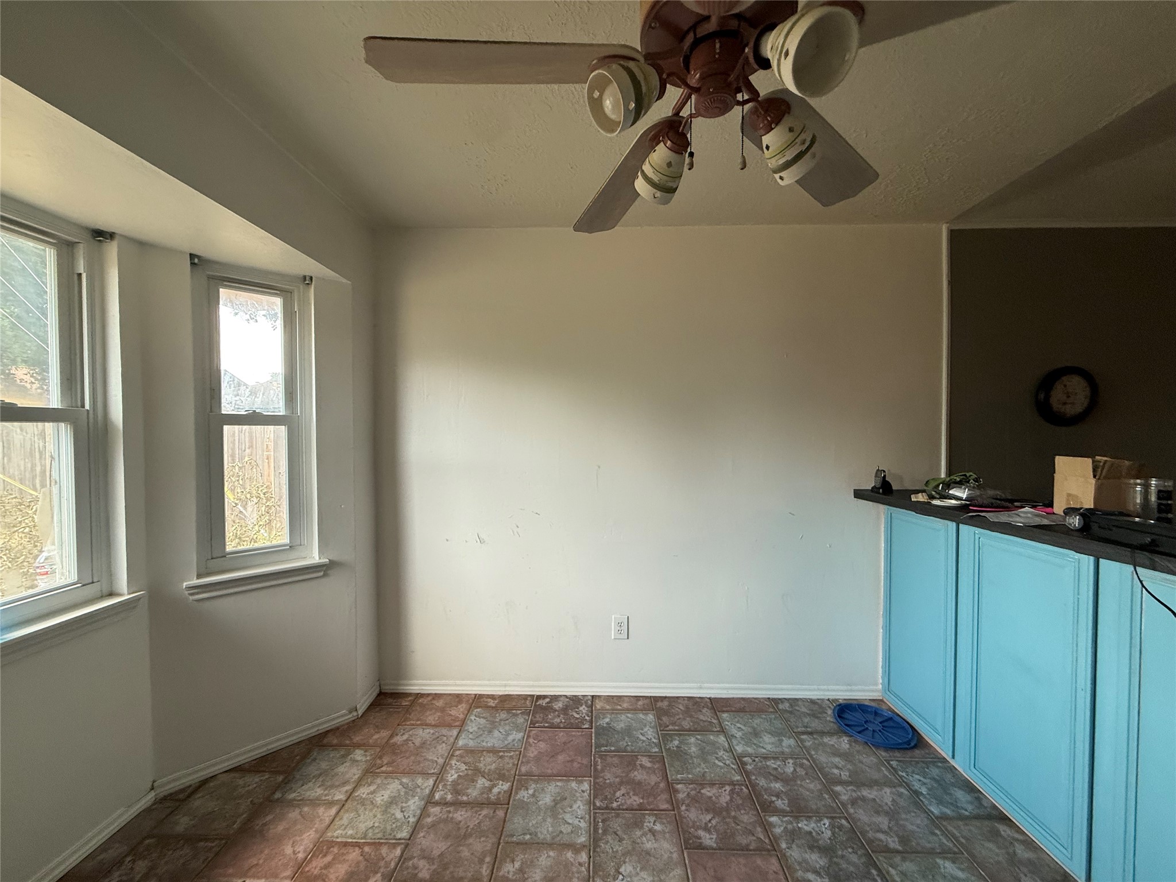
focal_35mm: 14
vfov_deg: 85.7
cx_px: 588
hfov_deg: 102.1
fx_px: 476
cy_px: 441
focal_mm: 2.22
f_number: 2.2
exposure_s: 1/120
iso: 160
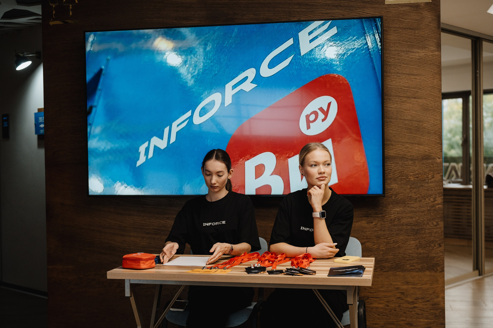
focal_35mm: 50
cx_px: 246
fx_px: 685
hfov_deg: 39.6
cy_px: 164
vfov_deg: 27.0
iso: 1600
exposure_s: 1/400
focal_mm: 50
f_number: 2.8
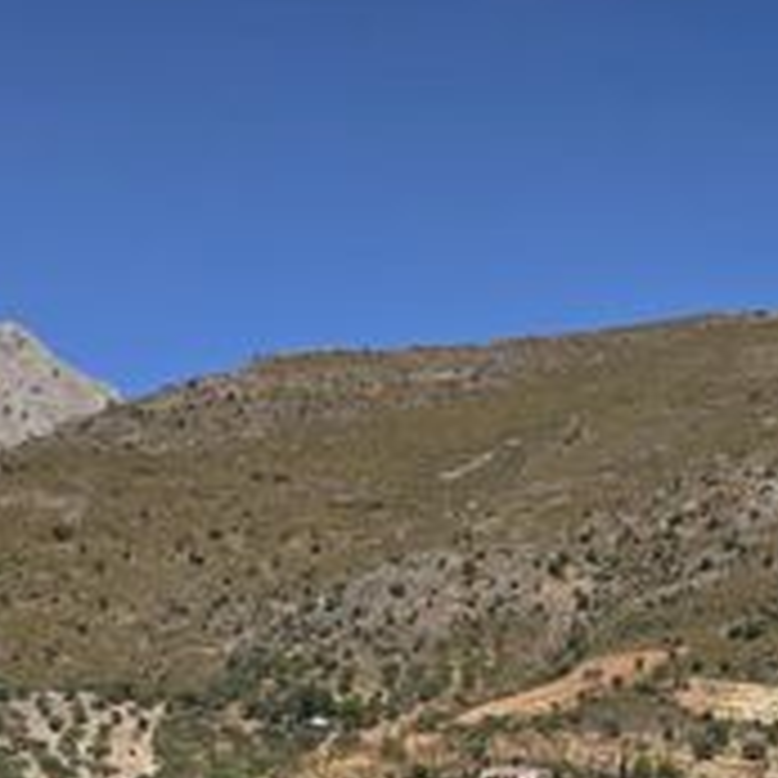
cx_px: 852
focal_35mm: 83
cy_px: 1165
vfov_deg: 18.5
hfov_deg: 20.0
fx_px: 2111
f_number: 1.7
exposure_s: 1/1212
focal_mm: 6.3
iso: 12
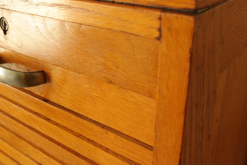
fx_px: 309
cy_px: 58
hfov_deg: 43.3
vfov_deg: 29.7
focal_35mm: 45
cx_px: 95
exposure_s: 1/30
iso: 400
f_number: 5.6
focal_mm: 20
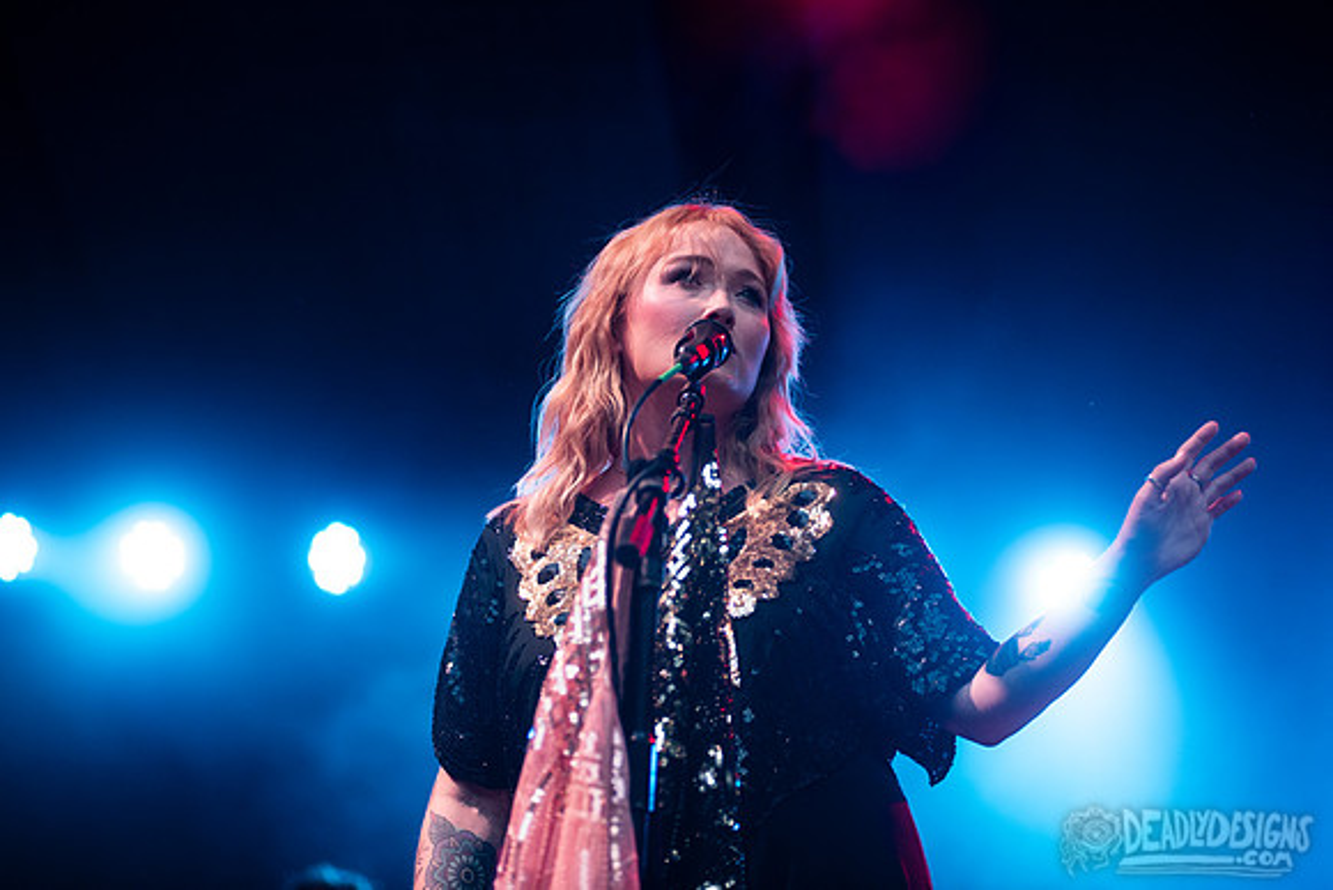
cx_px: 666
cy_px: 445
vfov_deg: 17.1
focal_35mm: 80
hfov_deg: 25.4
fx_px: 2963
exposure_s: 1/250
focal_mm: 80
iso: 1000
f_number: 3.2
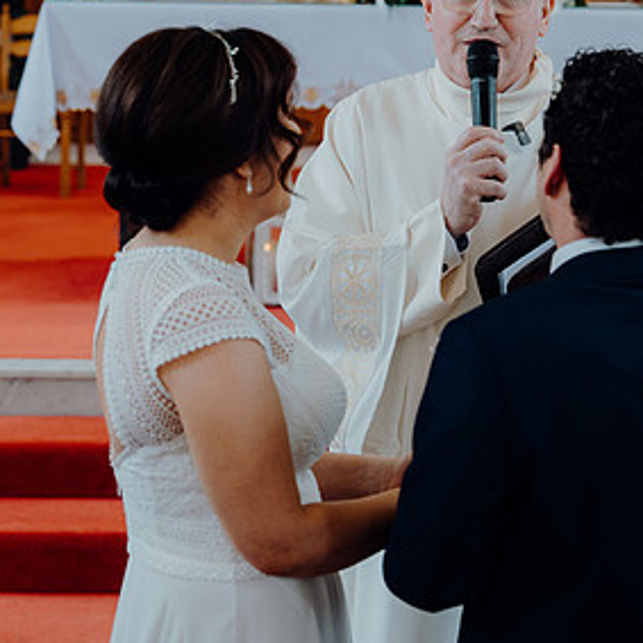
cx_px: 407
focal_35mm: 87
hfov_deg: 19.9
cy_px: 217
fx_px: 1828
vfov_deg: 19.9
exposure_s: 1/200
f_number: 2.8
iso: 500
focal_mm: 50
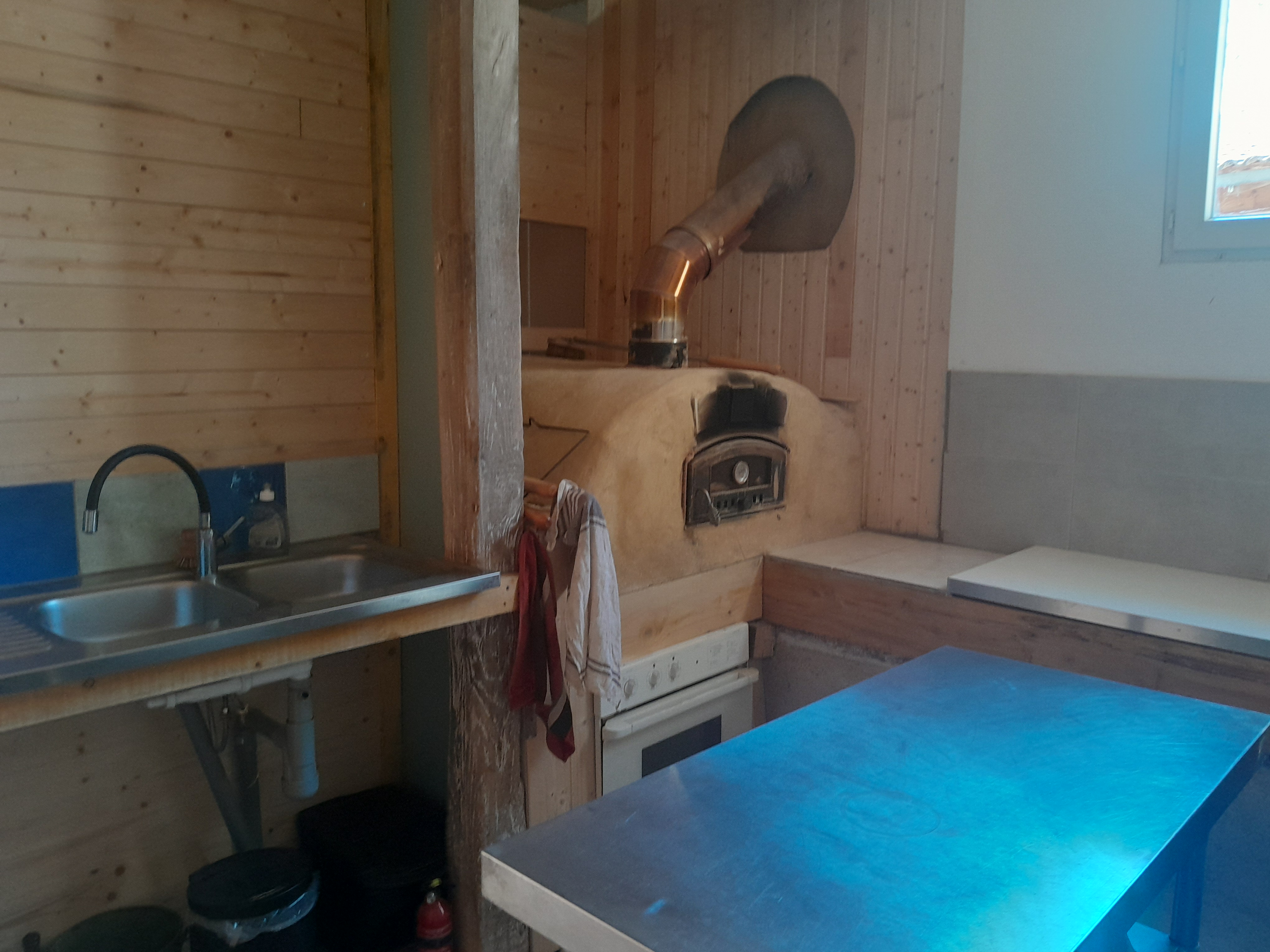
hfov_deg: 67.3
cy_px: 476
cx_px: 635
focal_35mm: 26
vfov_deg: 53.1
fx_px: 954
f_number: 1.8
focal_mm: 3.98
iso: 320
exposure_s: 1/50
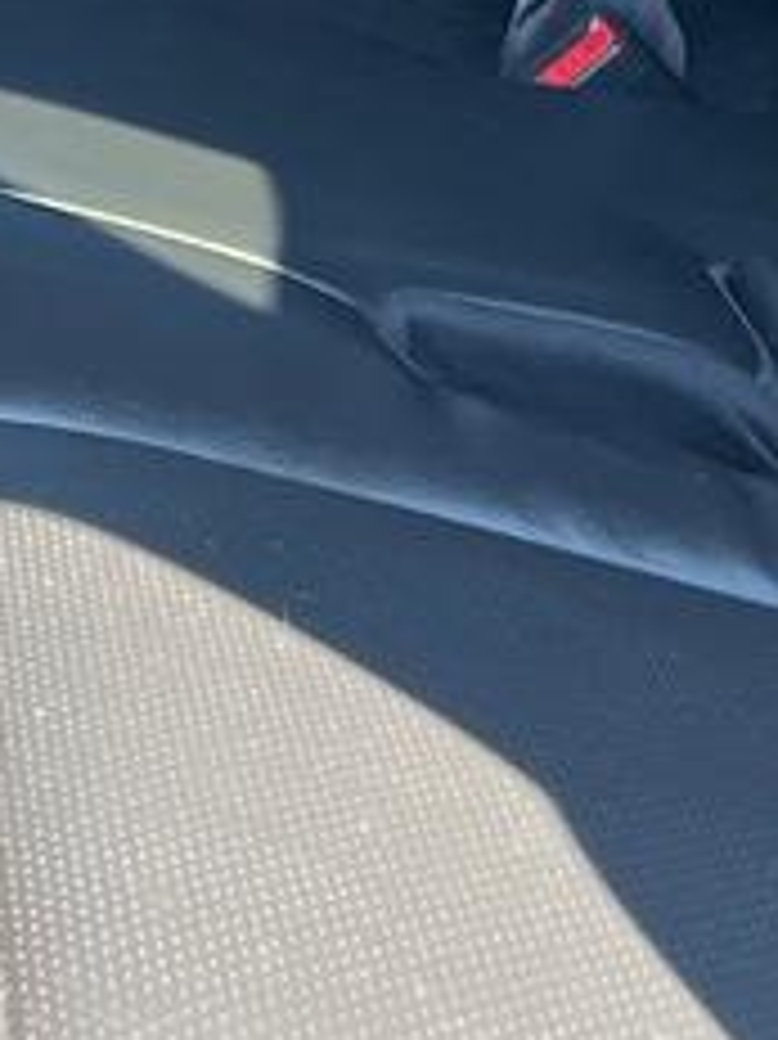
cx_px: -904
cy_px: -968
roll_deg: +2.5
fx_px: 4319
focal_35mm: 144
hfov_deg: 9.5
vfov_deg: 12.3
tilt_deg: -0.2
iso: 40
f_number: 1.5
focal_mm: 5.7
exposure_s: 1/187
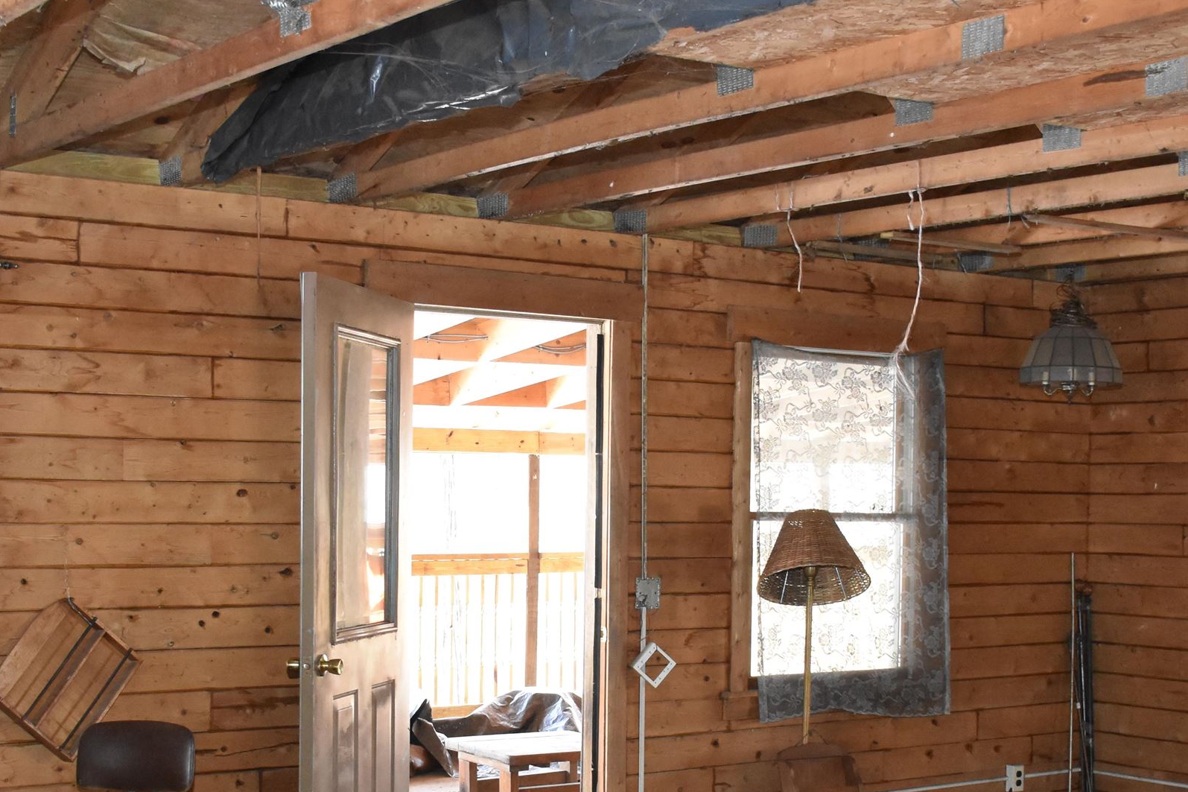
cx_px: 486
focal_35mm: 52
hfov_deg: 38.1
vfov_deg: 25.8
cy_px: 543
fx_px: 1716
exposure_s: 1/60
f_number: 4
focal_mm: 18
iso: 2200
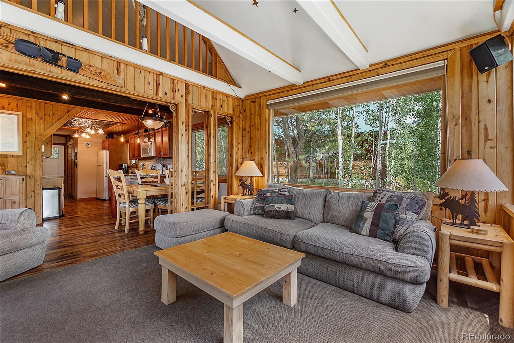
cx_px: 257
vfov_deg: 77.3
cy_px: 172
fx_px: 214
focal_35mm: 15
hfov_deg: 100.4
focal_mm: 10
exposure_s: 1/1.67
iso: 100
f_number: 10
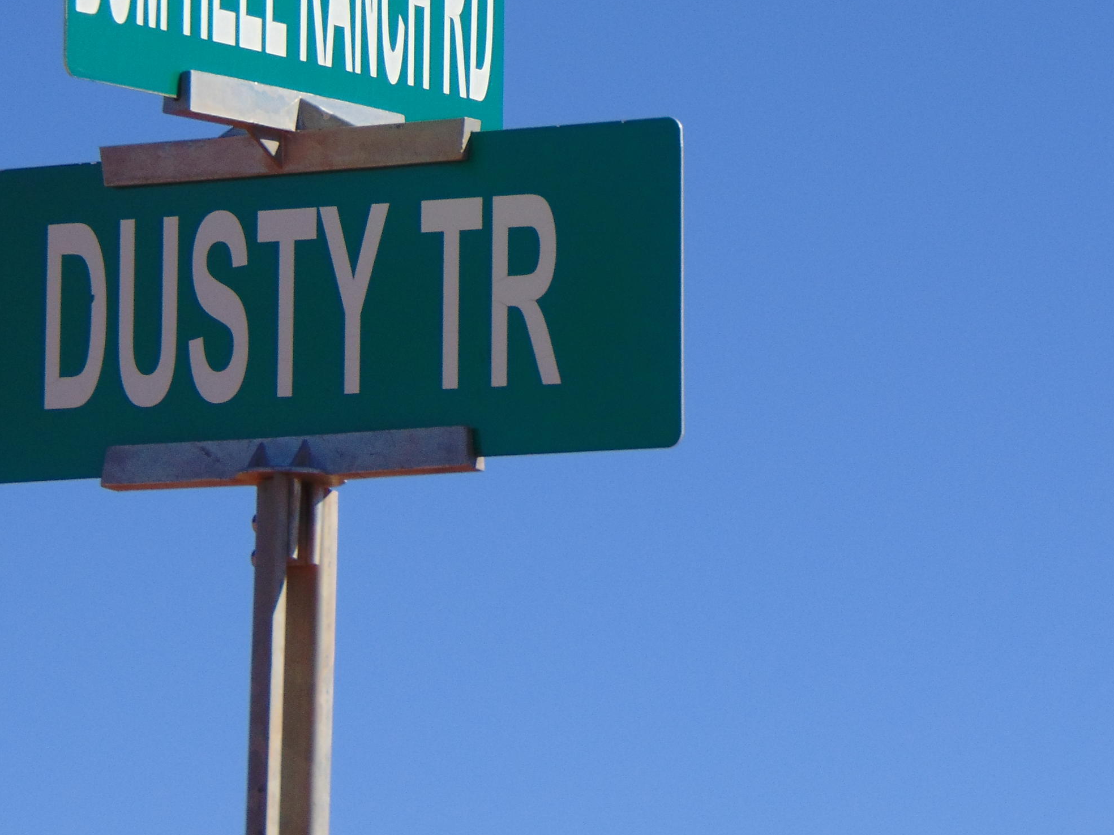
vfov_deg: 5.9
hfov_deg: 7.9
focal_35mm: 250
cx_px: 386
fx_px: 8045
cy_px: 235
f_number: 4
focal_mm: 29.5
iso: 80
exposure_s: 1/800
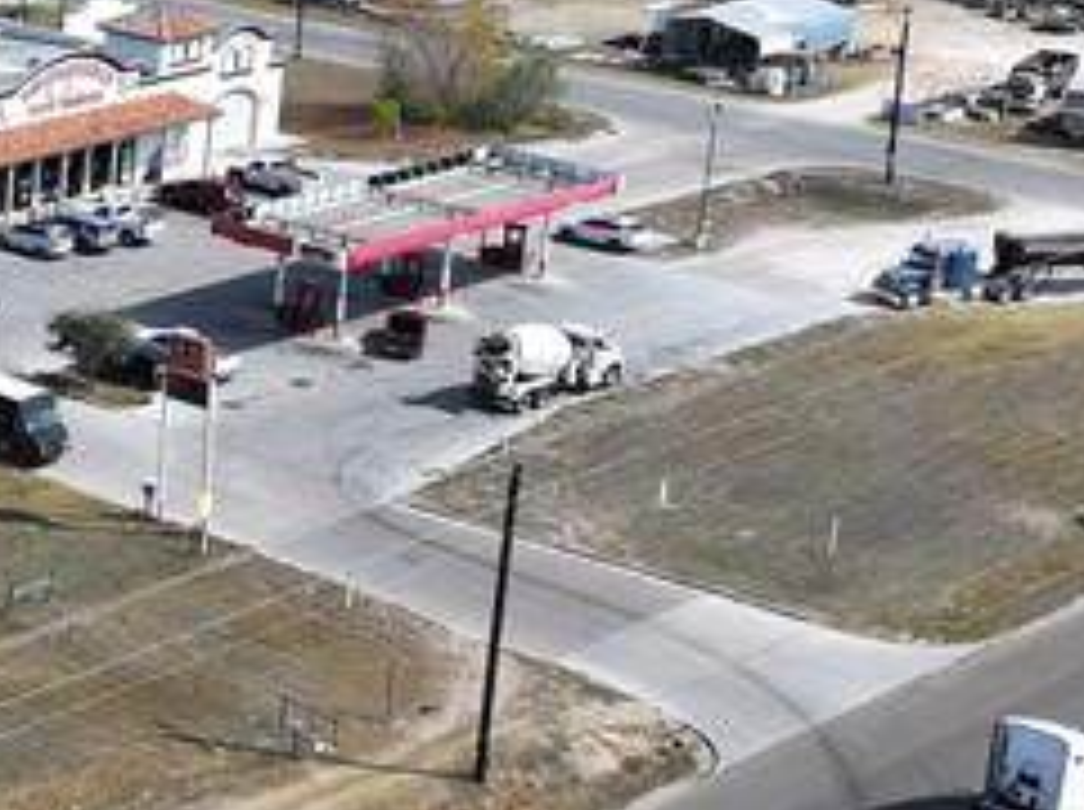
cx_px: -670
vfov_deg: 14.5
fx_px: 3189
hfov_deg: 16.9
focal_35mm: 102
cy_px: 461
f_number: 2.8
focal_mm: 12.29
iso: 100
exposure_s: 1/2000
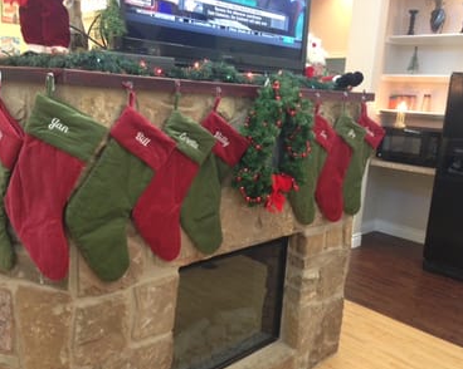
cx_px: 221
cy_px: 184
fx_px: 479
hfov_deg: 51.5
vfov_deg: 42.2
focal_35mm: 35
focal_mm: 4.13
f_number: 2.4
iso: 160
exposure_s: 1/20
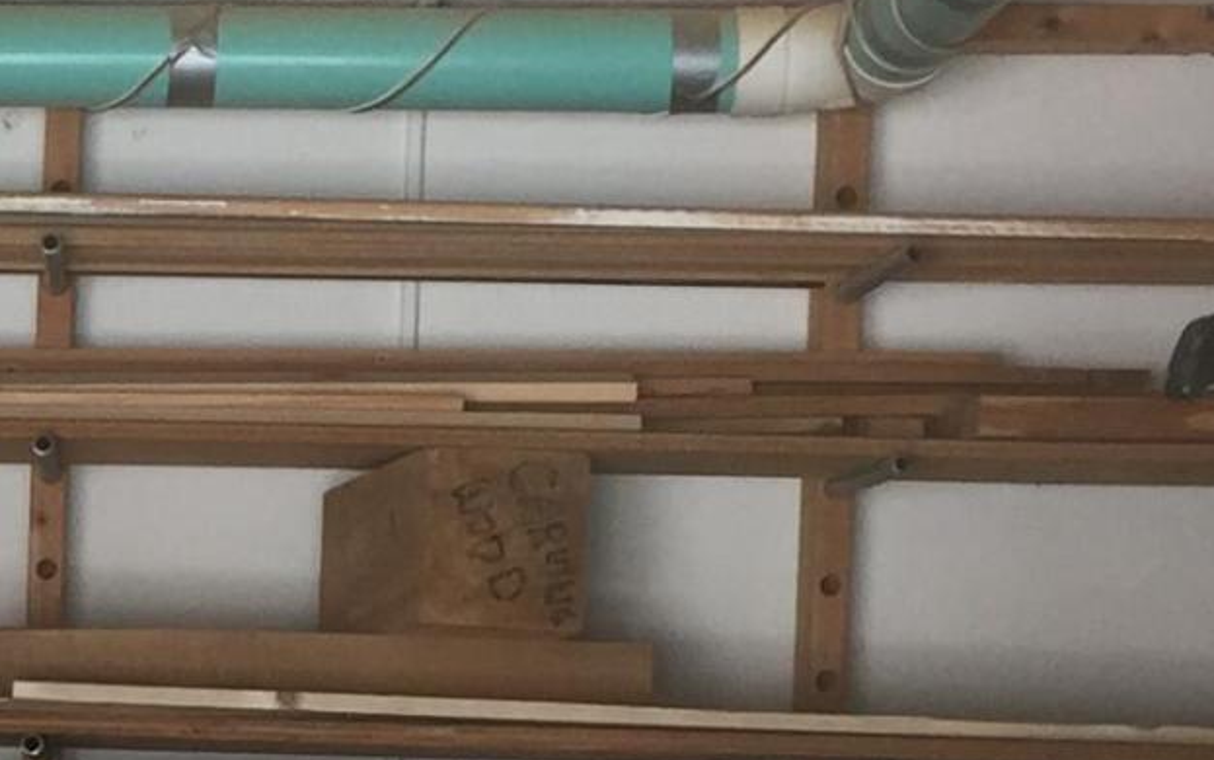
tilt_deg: -0.5
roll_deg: -2.9
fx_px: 4700
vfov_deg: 9.1
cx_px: -626
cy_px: 988
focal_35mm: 142
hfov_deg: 13.8
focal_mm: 4.15
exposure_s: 1/120
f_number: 2.2
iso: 50
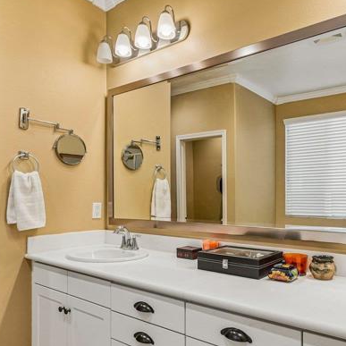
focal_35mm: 27
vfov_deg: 58.8
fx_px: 305
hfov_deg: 58.2
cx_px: 221
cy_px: 197
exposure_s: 1/30
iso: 400
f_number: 8
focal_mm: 12
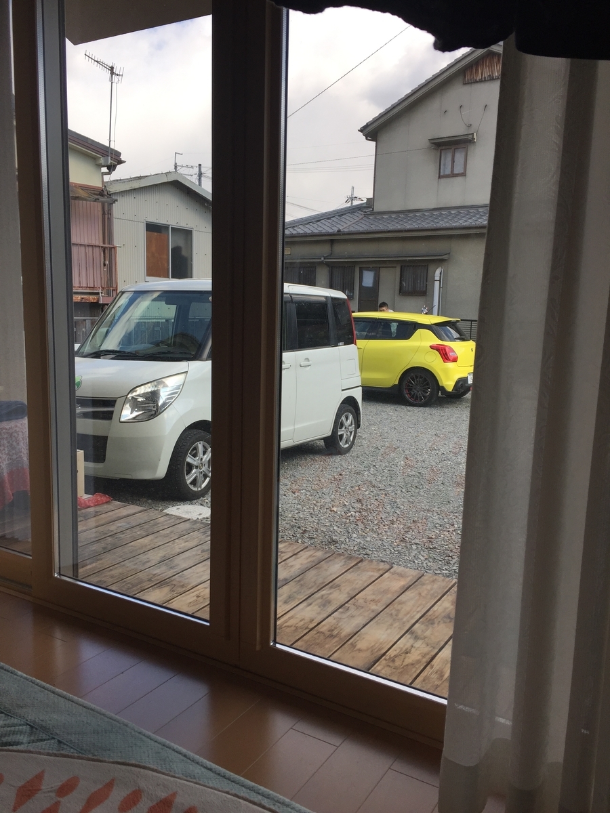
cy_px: 406
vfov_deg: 61.7
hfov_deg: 48.2
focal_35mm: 29
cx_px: 305
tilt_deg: -11.0
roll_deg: -1.2
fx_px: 681
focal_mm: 4.15
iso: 32
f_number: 2.2
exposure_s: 1/706
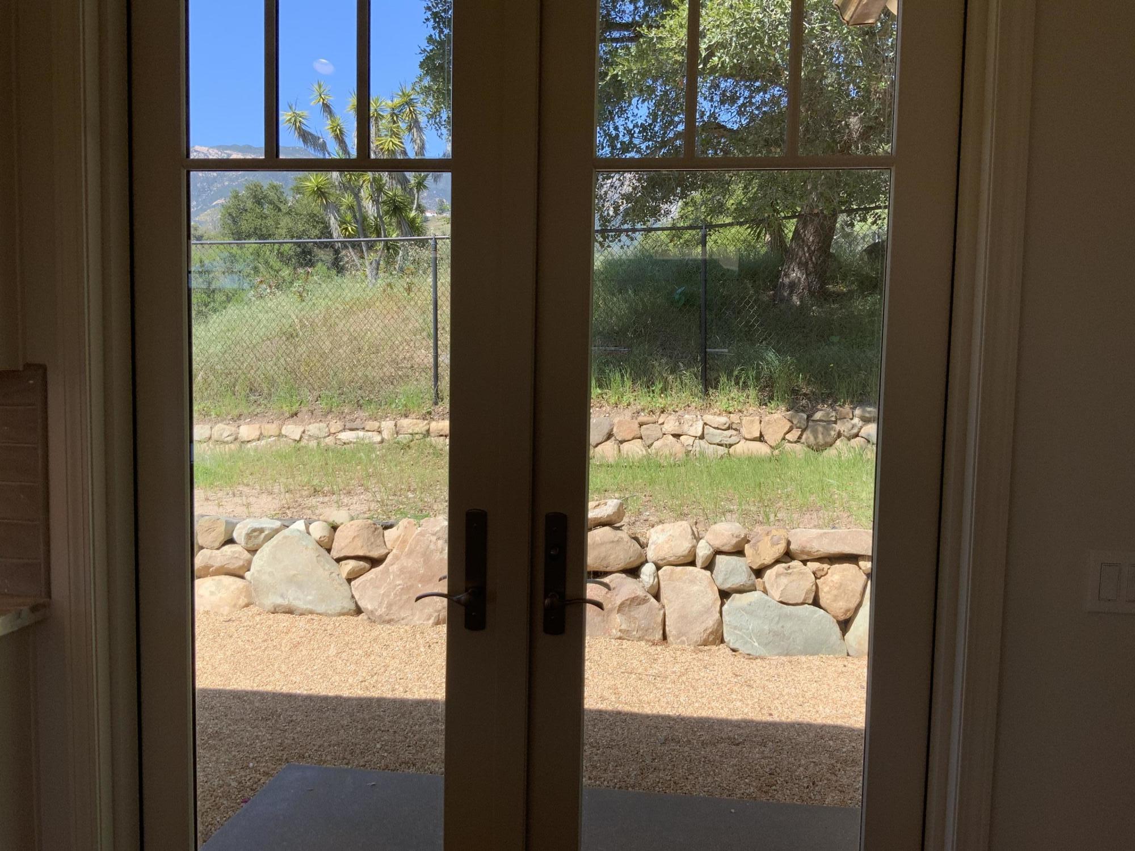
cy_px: 426
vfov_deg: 48.2
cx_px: 568
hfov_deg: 61.7
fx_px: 951
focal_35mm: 29
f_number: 1.8
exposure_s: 1/635
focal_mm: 3
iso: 16
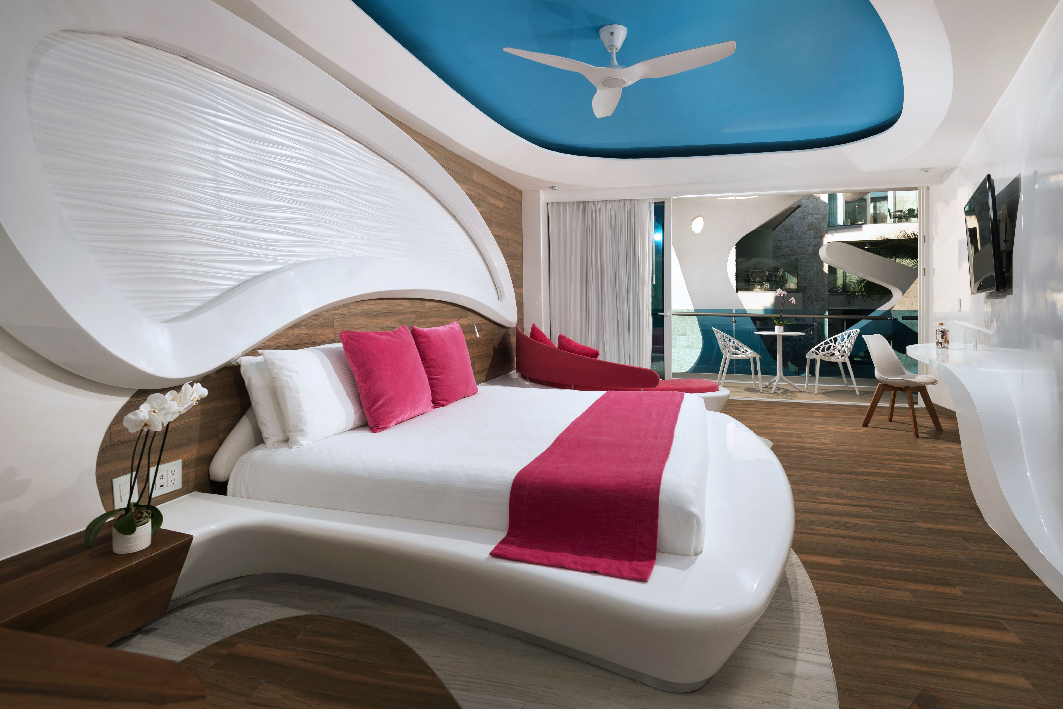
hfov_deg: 69.4
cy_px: 354
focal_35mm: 26
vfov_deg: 49.6
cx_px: 532
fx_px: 768
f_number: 8
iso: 200
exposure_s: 1/60
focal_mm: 26
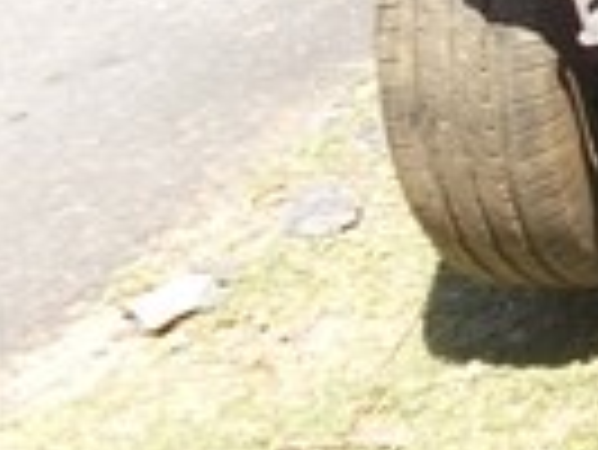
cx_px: 1358
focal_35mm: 125
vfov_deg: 11.3
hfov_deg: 12.8
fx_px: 2161
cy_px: -248
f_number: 3.2
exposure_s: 1/250
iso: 80
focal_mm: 4.6
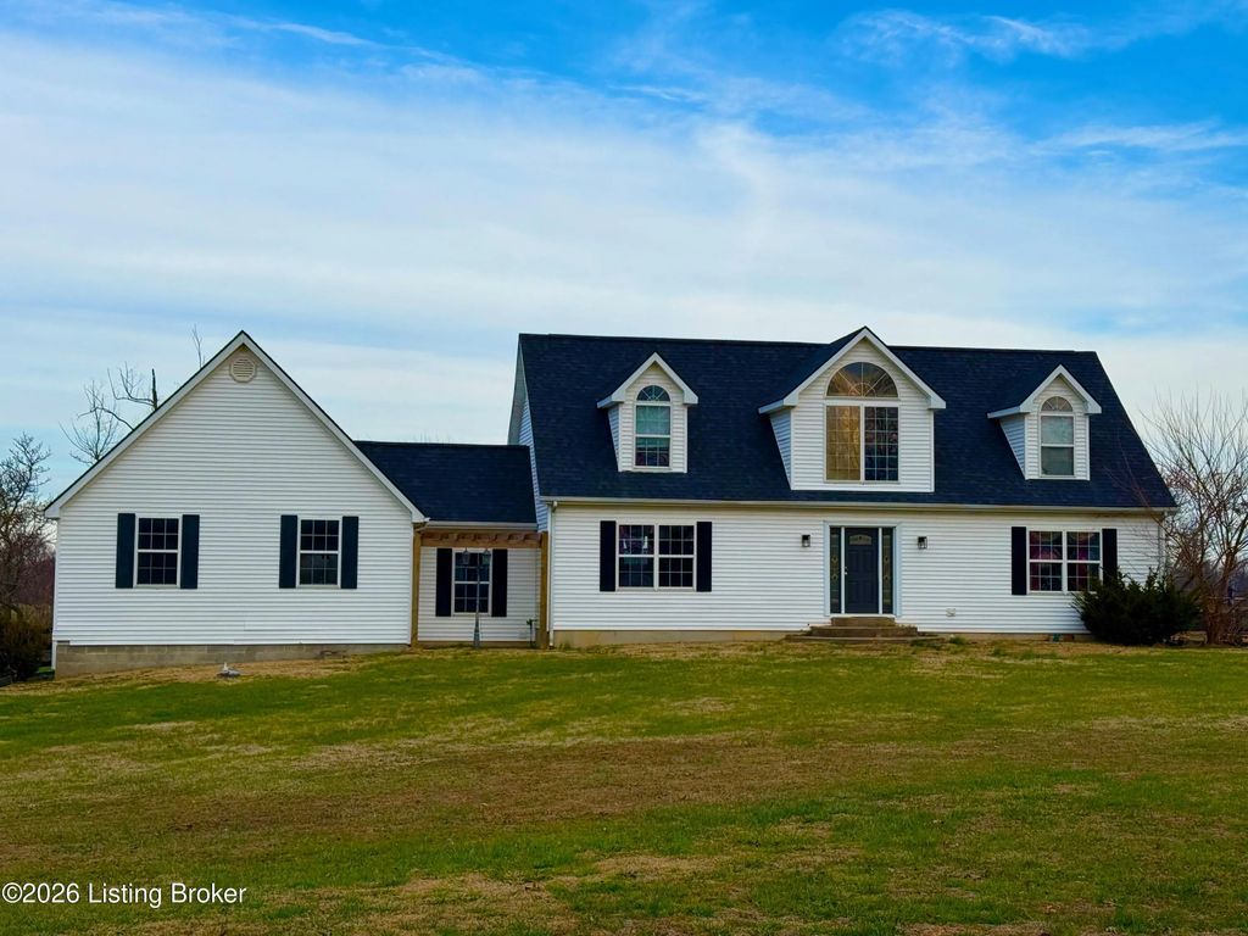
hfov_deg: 39.7
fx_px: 1731
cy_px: 468
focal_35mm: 48
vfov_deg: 30.3
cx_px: 624
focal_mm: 6.76
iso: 64
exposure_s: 1/3378
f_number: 1.78
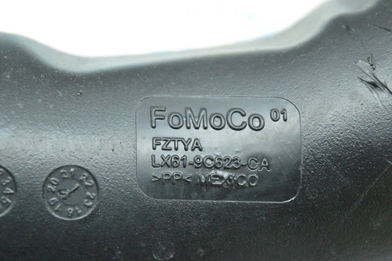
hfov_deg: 24.6
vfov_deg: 16.5
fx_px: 898
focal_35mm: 82
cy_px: 130
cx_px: 196
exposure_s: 1/100
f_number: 6.3
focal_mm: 55
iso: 6400
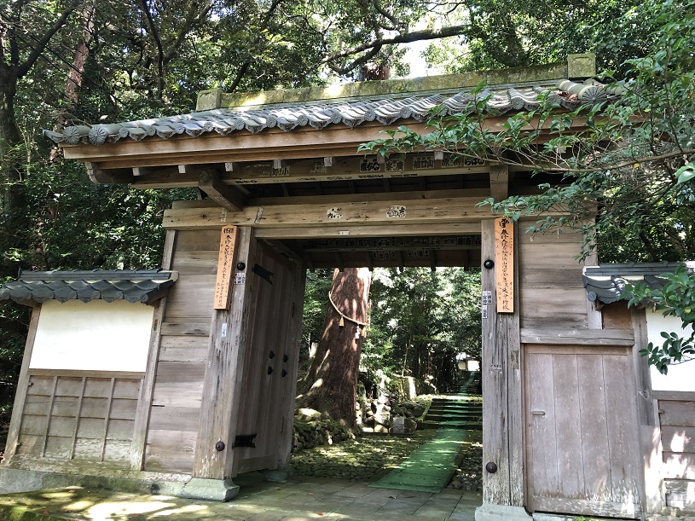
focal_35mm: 28
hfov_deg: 63.5
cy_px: 260
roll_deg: -1.6
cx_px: 348
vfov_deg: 49.7
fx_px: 562
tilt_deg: +16.2
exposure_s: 1/30
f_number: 1.8
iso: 40
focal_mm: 3.99
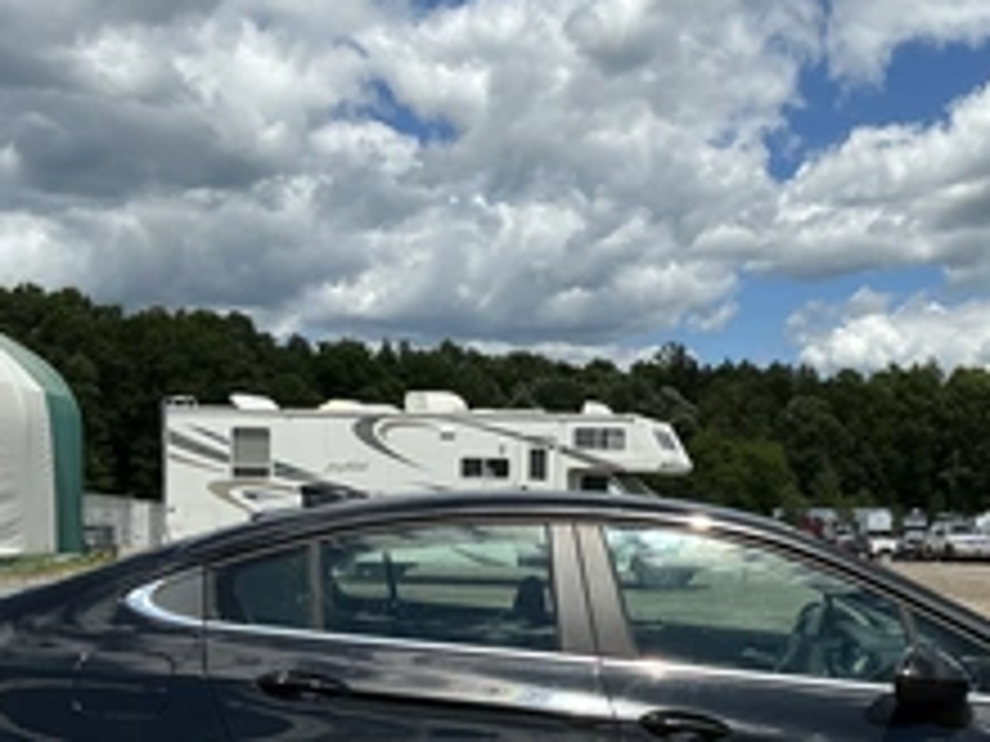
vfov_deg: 28.0
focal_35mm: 51
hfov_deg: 37.2
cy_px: 589
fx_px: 1459
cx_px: 639
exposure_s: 1/2427
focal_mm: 3
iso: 25
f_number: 1.8
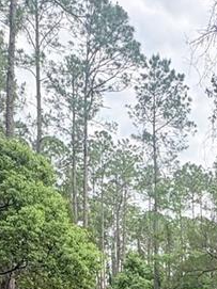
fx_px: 519
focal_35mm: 62
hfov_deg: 22.4
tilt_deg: -2.1
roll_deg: +0.2
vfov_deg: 27.4
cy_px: 348
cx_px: 234
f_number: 2.2
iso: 64
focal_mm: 2.22
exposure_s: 1/664
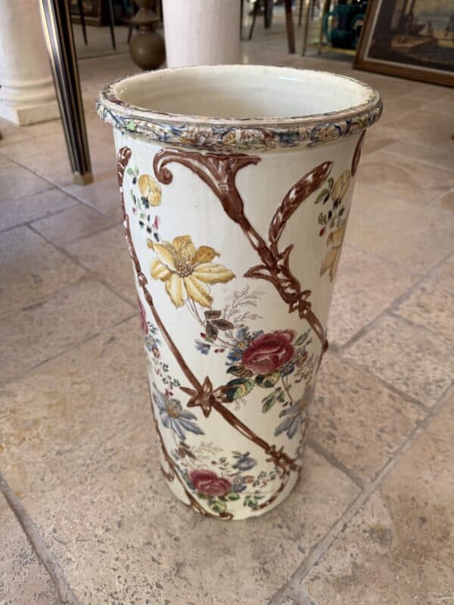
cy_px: 302
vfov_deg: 71.6
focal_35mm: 24
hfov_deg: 56.8
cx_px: 227
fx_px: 420
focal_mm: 6.76
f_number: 1.78
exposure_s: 1/121
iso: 125
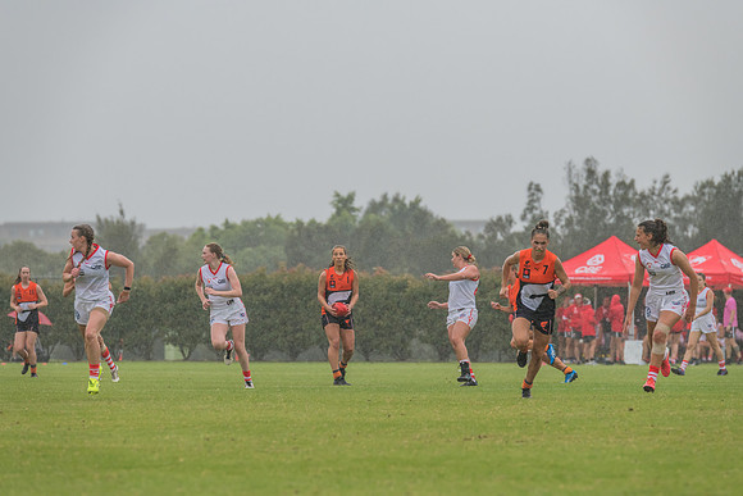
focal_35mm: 314
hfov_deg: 6.6
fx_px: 6482
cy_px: 248
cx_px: 379
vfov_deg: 4.4
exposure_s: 1/2000
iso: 800
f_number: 7.1
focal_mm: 300
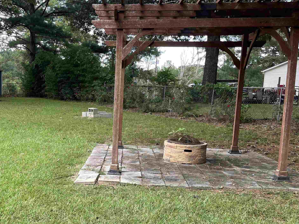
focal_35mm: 41
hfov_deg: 44.4
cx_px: 78
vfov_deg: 34.8
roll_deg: -0.8
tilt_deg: -8.2
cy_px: 148
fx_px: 354
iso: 32
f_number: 1.6
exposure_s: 1/139
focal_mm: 5.1
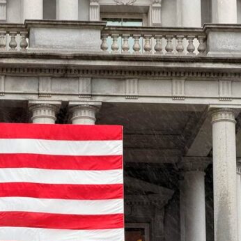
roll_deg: -0.7
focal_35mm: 196
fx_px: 1544
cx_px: -17
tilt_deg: +14.4
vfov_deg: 8.9
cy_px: 196
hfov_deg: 8.9
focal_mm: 16.89
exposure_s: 1/189
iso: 50
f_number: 2.8
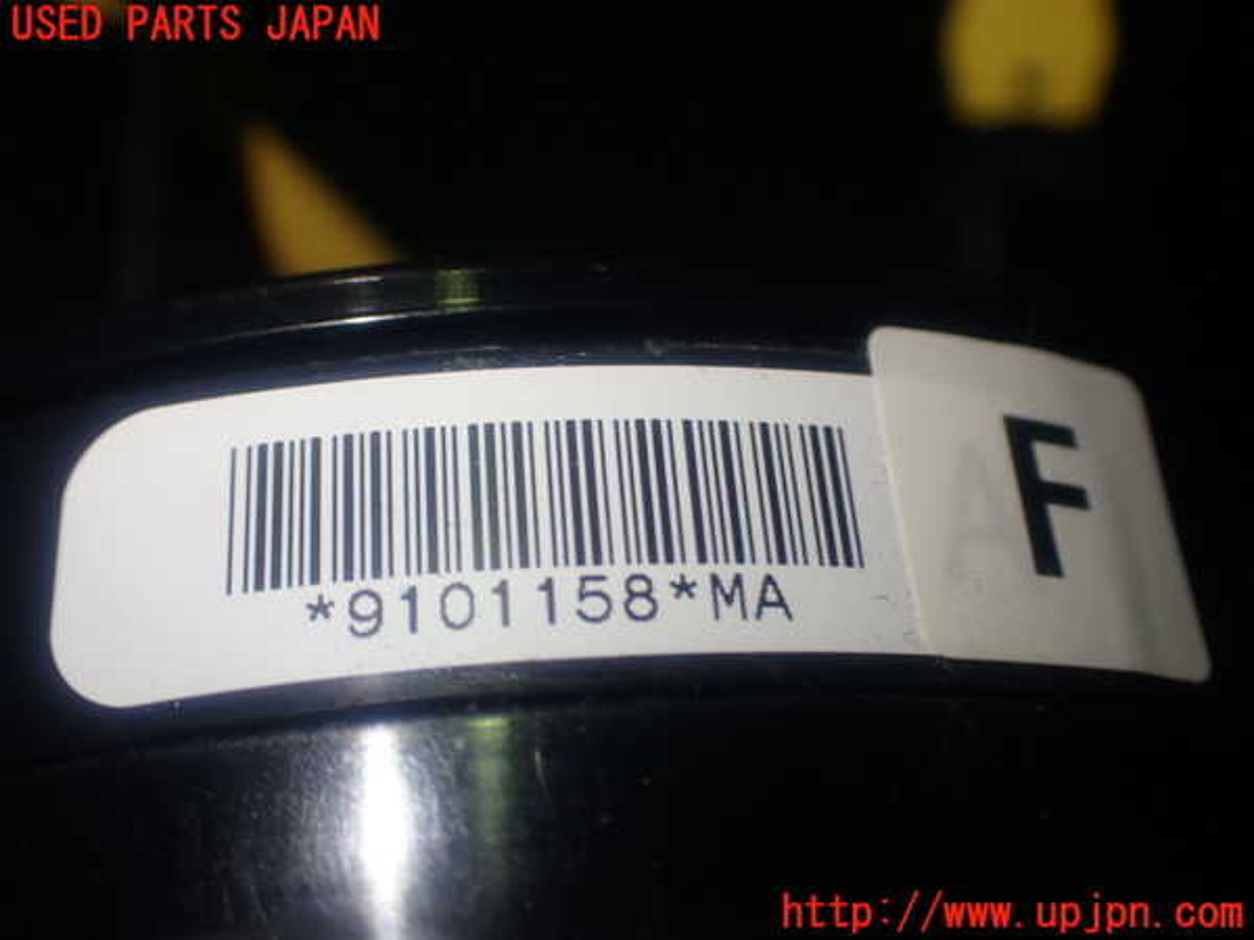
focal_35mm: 44
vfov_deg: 32.9
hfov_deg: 42.9
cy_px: 470
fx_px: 1594
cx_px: 627
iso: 100
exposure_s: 1/80
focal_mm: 7.84
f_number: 2.9
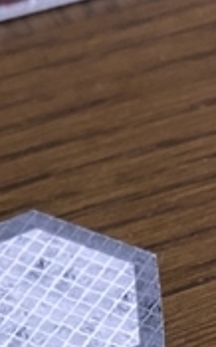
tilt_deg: -53.6
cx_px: -77
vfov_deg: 15.2
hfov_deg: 10.1
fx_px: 1190
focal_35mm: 126
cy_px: 533
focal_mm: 4.25
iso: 200
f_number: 1.8
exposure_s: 1/60
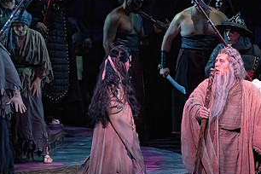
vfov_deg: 3.6
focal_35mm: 379
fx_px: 2748
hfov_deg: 5.4
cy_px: 91
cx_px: 186
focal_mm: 200
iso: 20000
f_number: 10
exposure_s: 1/320
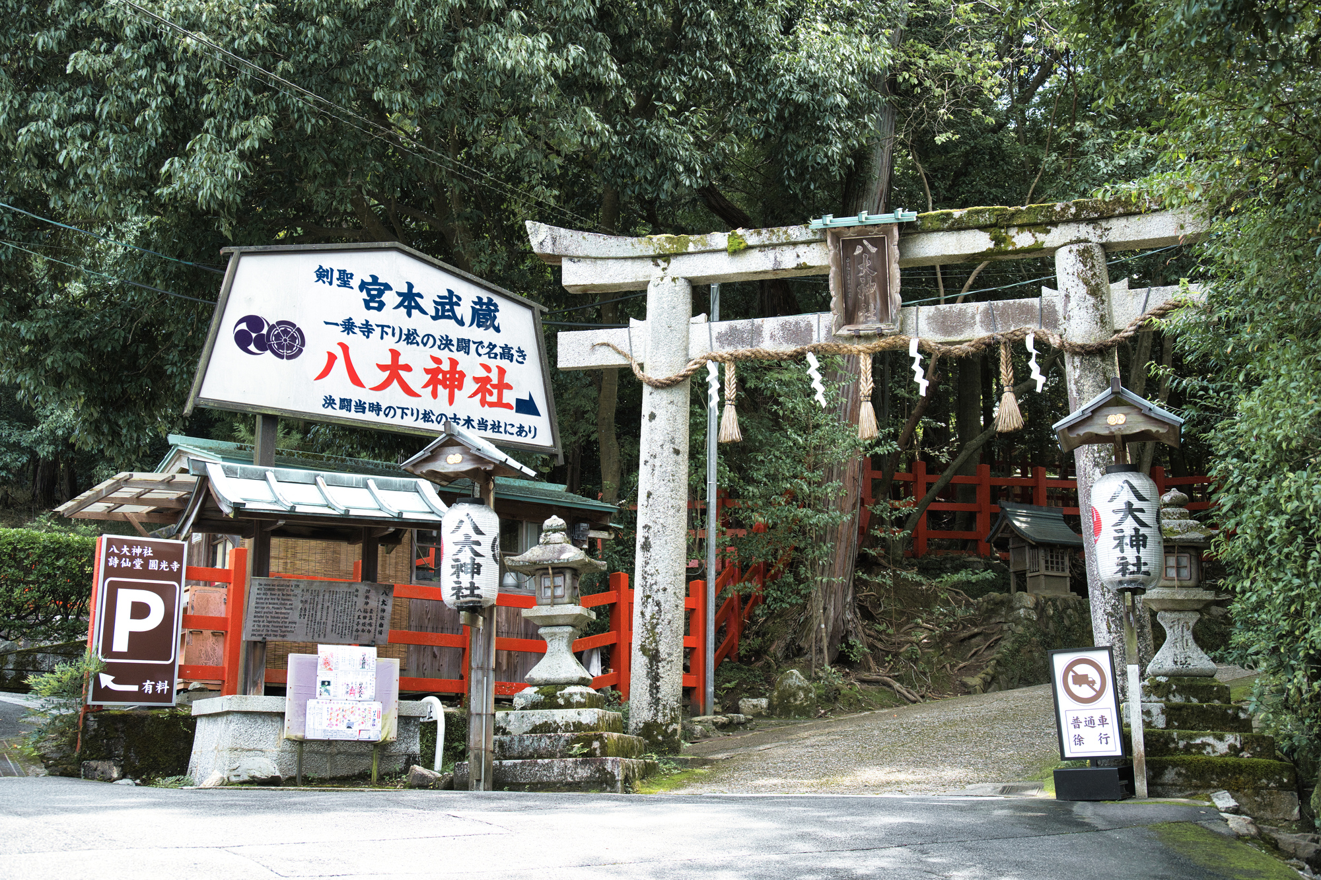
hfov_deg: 42.7
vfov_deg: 29.2
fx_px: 1688
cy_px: 440
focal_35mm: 46
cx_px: 660
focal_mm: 46
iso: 1000
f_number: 5.3
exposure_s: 1/640
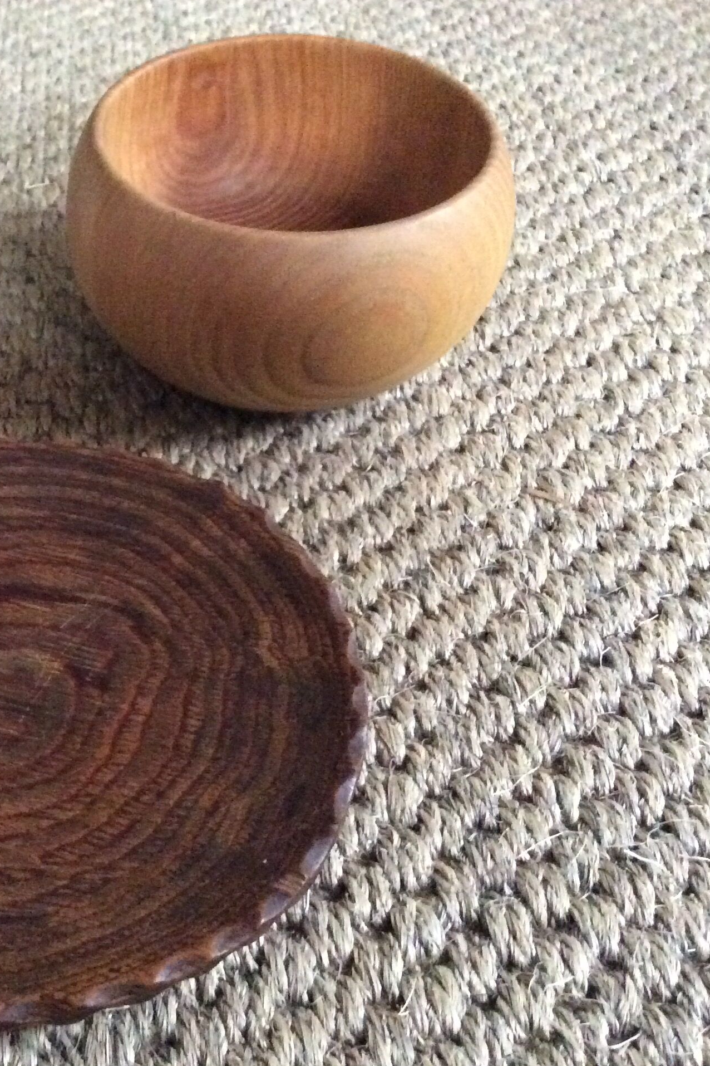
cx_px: 110
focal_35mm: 45
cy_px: 535
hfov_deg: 29.0
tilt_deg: -45.2
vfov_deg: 43.6
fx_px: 1331
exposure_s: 1/17
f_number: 2.4
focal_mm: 3.3
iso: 640
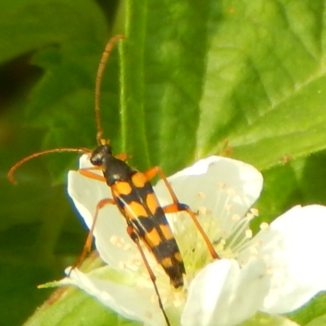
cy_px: 163
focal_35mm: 330
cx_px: 132
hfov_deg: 5.3
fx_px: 3516
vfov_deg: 5.3
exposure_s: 1/250
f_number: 5.7
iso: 125
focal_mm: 50.1
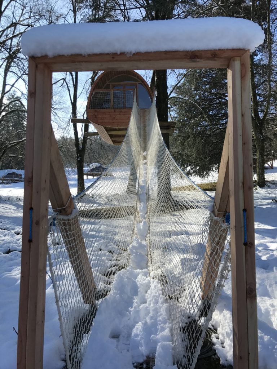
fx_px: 299
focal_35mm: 28
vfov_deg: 63.4
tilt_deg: +5.7
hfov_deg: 49.7
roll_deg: -1.4
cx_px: 138
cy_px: 184
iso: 20
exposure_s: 1/1916
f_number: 1.8
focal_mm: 3.99
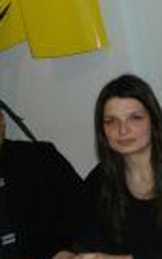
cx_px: 177
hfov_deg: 11.7
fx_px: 779
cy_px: 140
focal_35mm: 110
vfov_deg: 18.9
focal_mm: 7.3
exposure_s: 1/40
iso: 200
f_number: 3.5
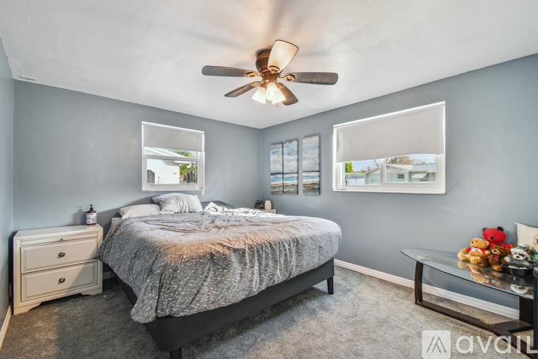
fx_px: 224
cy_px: 180
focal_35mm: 15
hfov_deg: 100.4
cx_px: 269
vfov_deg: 77.3
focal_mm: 10
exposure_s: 1/8
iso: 100
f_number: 7.1
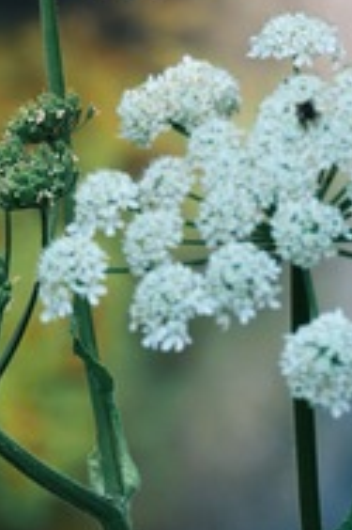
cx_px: 210
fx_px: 4878
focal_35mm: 332
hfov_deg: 4.1
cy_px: -121
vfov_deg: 6.2
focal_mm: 80
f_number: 5.6
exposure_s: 1/500
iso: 200
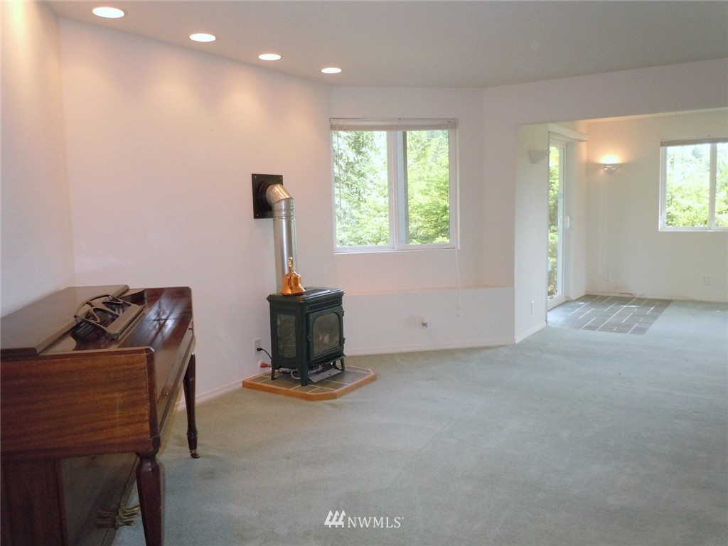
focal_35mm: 28
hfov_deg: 63.4
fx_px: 589
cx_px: 364
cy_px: 273
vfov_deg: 49.7
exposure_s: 1/80
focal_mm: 5
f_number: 3.7
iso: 320
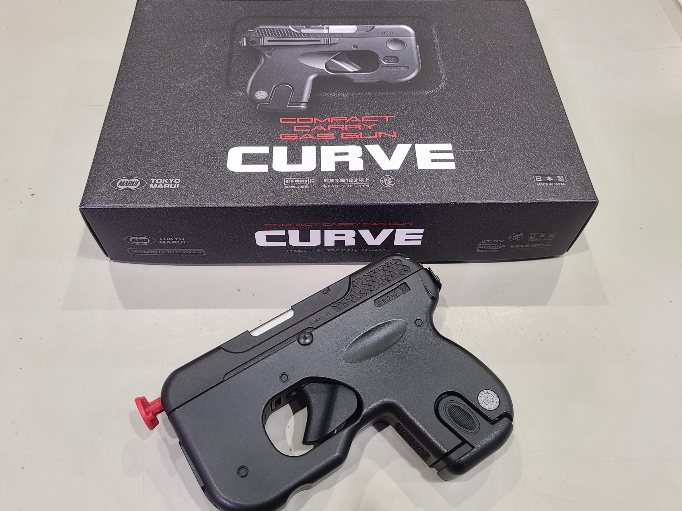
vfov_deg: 49.7
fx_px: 552
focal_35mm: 28
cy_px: 250
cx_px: 330
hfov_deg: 63.4
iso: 125
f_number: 1.8
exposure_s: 1/50
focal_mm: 5.4
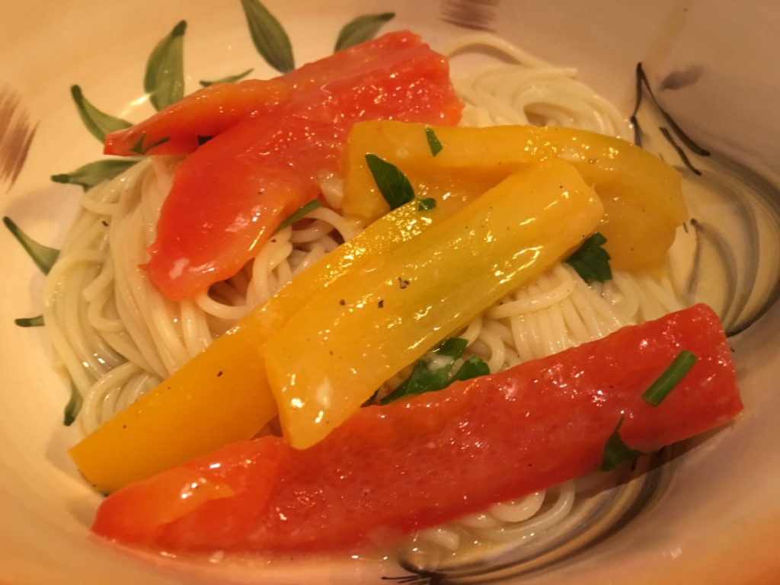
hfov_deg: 61.7
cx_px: 390
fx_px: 653
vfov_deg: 48.2
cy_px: 292
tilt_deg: -53.2
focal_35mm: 29
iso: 160
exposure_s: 1/30
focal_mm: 4.15
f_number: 2.2
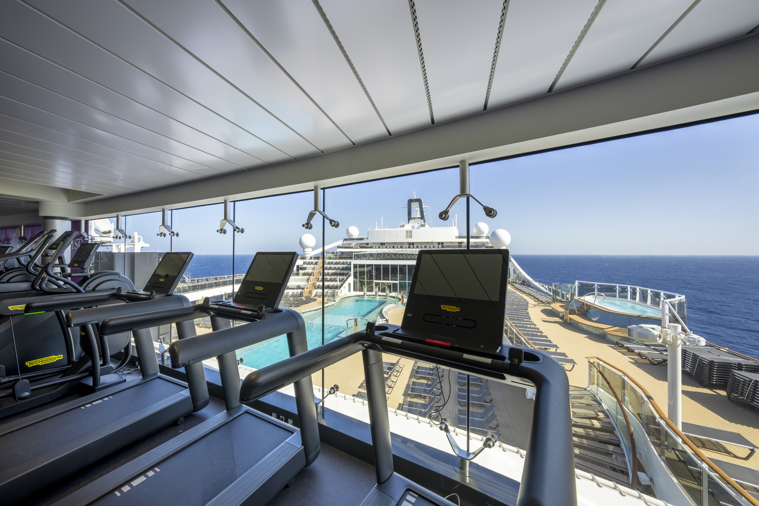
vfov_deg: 90.0
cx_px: 380
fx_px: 253
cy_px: 253
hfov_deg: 112.6
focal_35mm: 12
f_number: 9
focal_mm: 12
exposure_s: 1/640
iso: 640
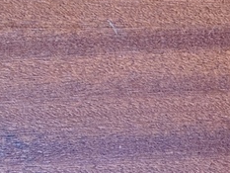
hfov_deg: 8.0
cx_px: 253
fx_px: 1642
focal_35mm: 247
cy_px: 337
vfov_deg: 5.9
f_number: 1.78
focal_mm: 6.76
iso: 100
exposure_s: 1/116
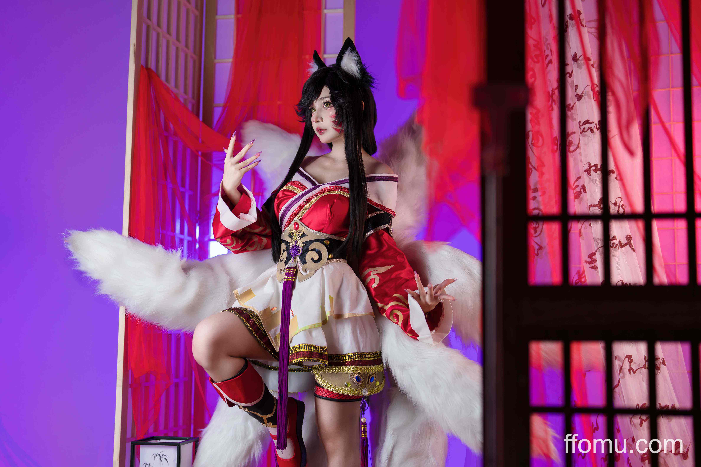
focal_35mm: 50
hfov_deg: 39.6
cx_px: 350
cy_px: 234
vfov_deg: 27.0
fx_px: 974
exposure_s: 1/250
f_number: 1.6
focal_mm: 50
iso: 100
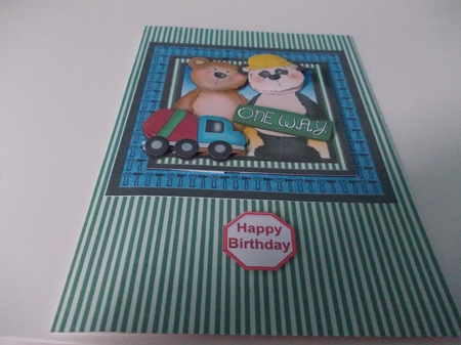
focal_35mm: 28
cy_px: 172
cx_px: 230
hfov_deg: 63.5
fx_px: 373
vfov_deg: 49.7
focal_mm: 4
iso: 500
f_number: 2.7
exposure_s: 1/125
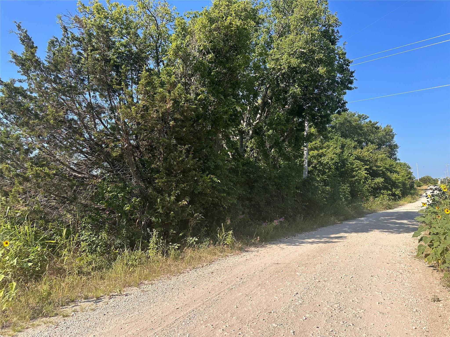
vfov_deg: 56.8
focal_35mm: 24
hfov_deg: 71.6
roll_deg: +1.2
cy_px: 168
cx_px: 225
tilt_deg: +3.9
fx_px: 312
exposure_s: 1/2525
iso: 80
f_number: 1.78
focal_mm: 6.86
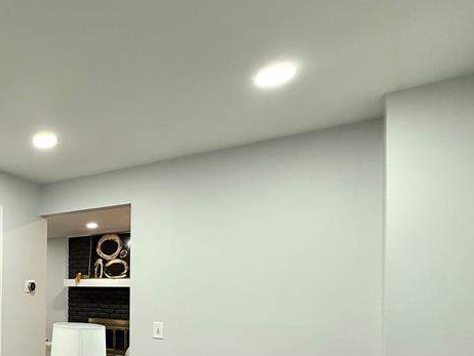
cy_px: 287
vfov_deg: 43.3
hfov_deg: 47.9
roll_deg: -0.9
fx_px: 425
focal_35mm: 31
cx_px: -3
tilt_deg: +0.3
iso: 200
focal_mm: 2.22
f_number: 2.2
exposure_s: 1/120
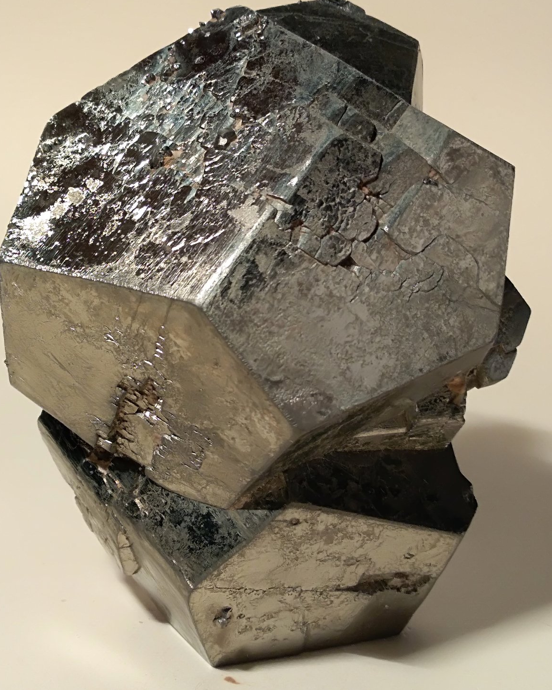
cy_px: 323
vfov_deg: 62.2
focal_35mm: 28
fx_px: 572
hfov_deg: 51.5
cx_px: 275
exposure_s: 1/50
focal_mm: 3.54
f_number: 2
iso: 114
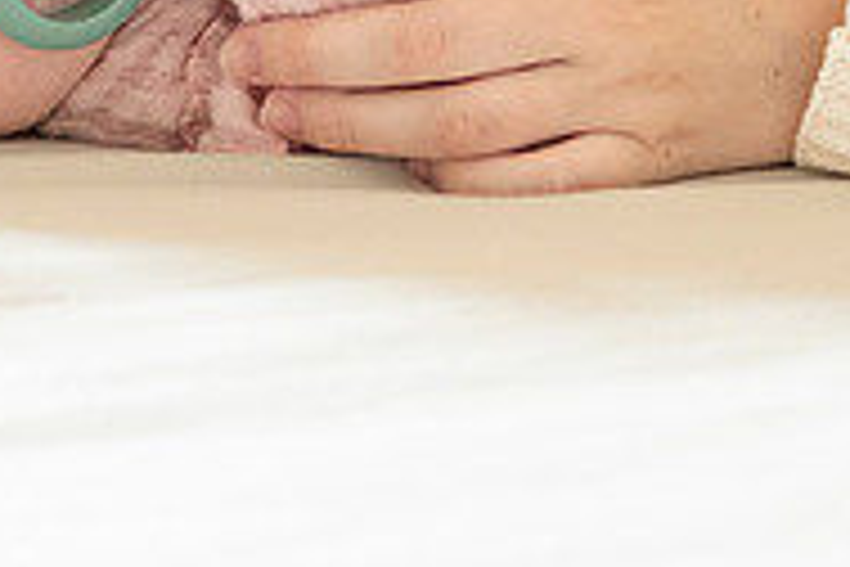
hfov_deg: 16.1
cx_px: 238
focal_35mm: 127
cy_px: -238
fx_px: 2998
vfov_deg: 10.5
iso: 2000
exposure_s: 1/80
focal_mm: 35
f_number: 2
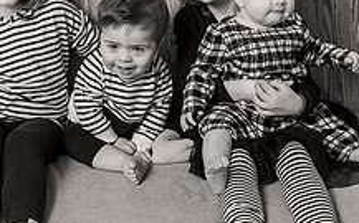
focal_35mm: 71
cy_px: 64
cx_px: 129
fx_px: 694
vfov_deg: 18.2
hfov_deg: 28.9
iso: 500
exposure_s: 1/80
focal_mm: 24
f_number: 4
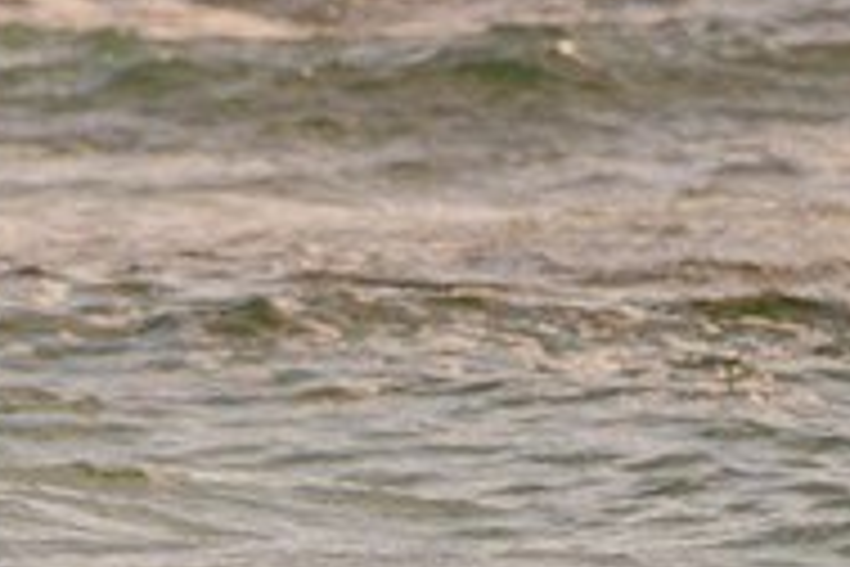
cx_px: -19
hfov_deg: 1.1
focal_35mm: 1884
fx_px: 44480
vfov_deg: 0.7
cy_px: 782
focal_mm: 500
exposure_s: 1/2000
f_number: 5.6
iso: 180
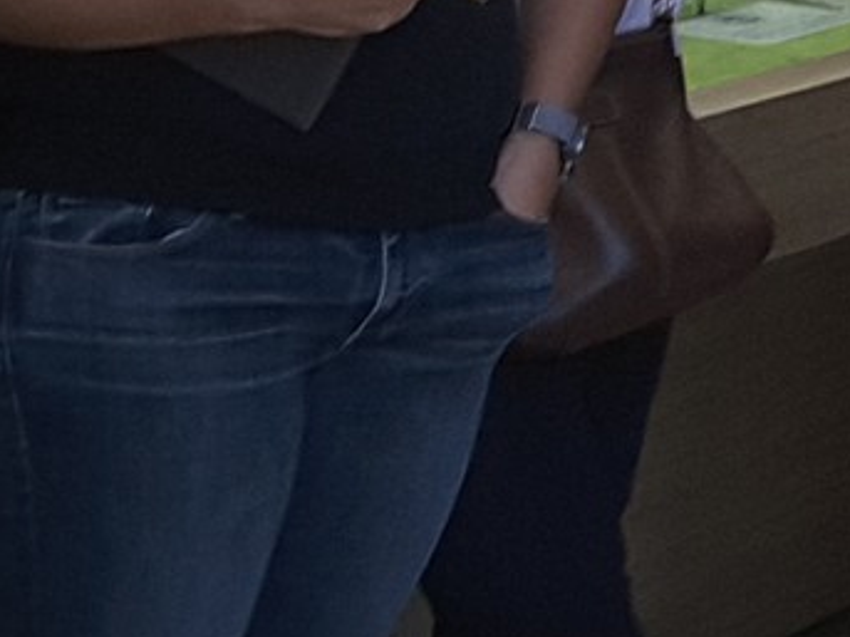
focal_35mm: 181
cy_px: -622
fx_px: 4443
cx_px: 1678
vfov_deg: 7.9
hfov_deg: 10.1
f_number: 1.9
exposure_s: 1/33
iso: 80
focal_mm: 2.9
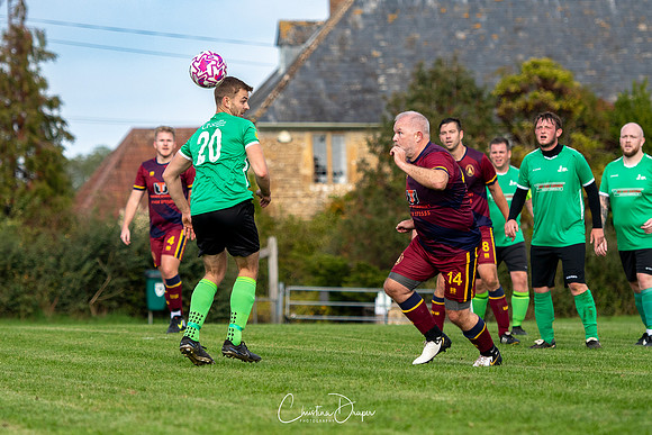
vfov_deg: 6.1
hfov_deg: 9.1
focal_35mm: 227
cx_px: 247
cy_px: 161
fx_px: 4110
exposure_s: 1/4000
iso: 320
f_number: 2.8
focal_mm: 120
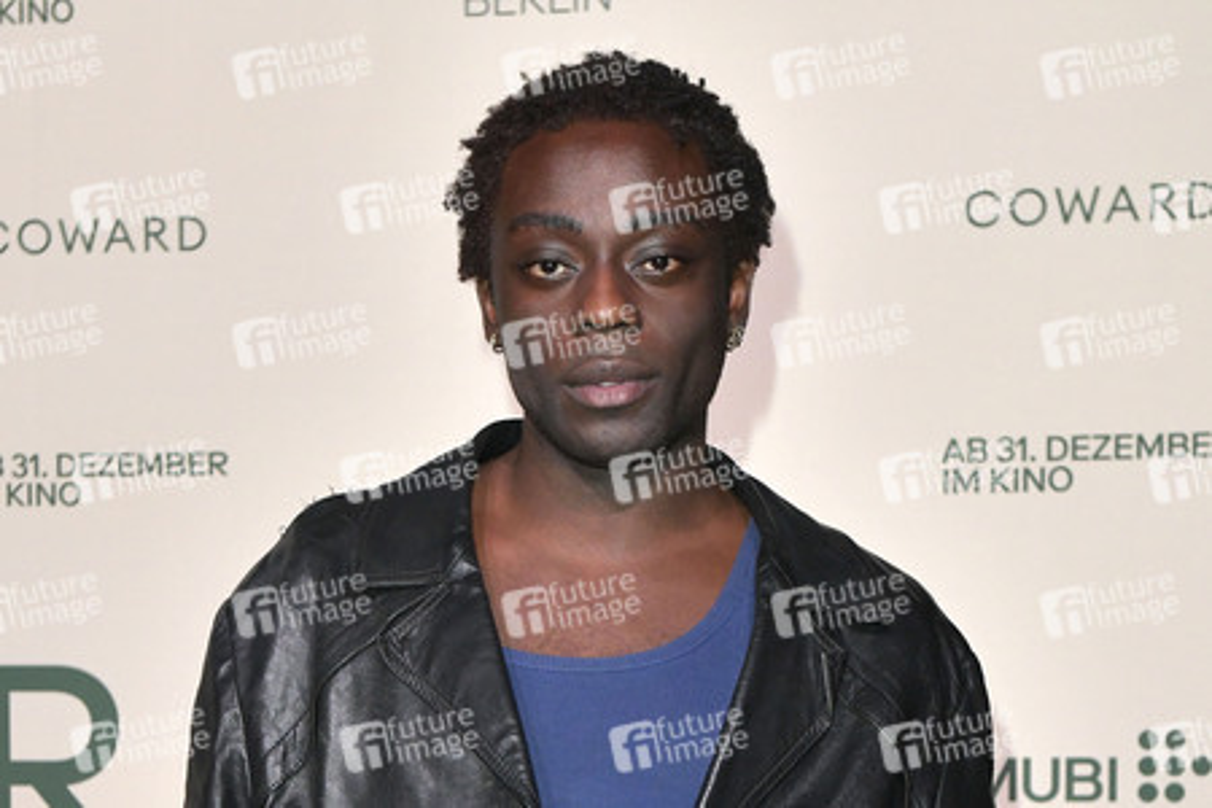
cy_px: 404
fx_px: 1616
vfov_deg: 28.1
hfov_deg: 41.1
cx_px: 606
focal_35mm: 48
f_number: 6.3
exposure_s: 1/250
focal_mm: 48
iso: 2500
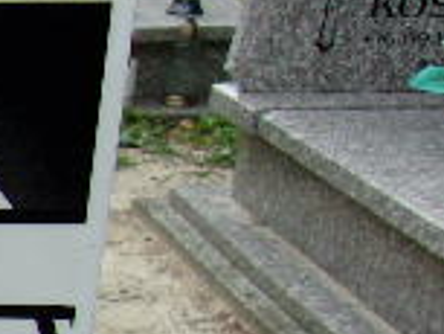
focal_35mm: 113
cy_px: 380
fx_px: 1451
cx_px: -438
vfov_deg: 12.9
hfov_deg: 14.5
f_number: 10.4
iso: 80
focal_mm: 4.9
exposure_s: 1/58
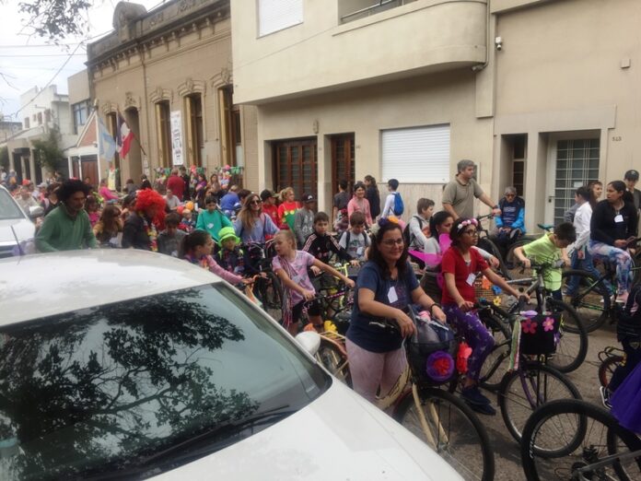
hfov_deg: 61.7
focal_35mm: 29
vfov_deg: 48.2
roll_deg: +0.0
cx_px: 320
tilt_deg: -10.0
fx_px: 537
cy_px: 240
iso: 32
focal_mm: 4.15
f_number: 2.2
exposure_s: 1/719
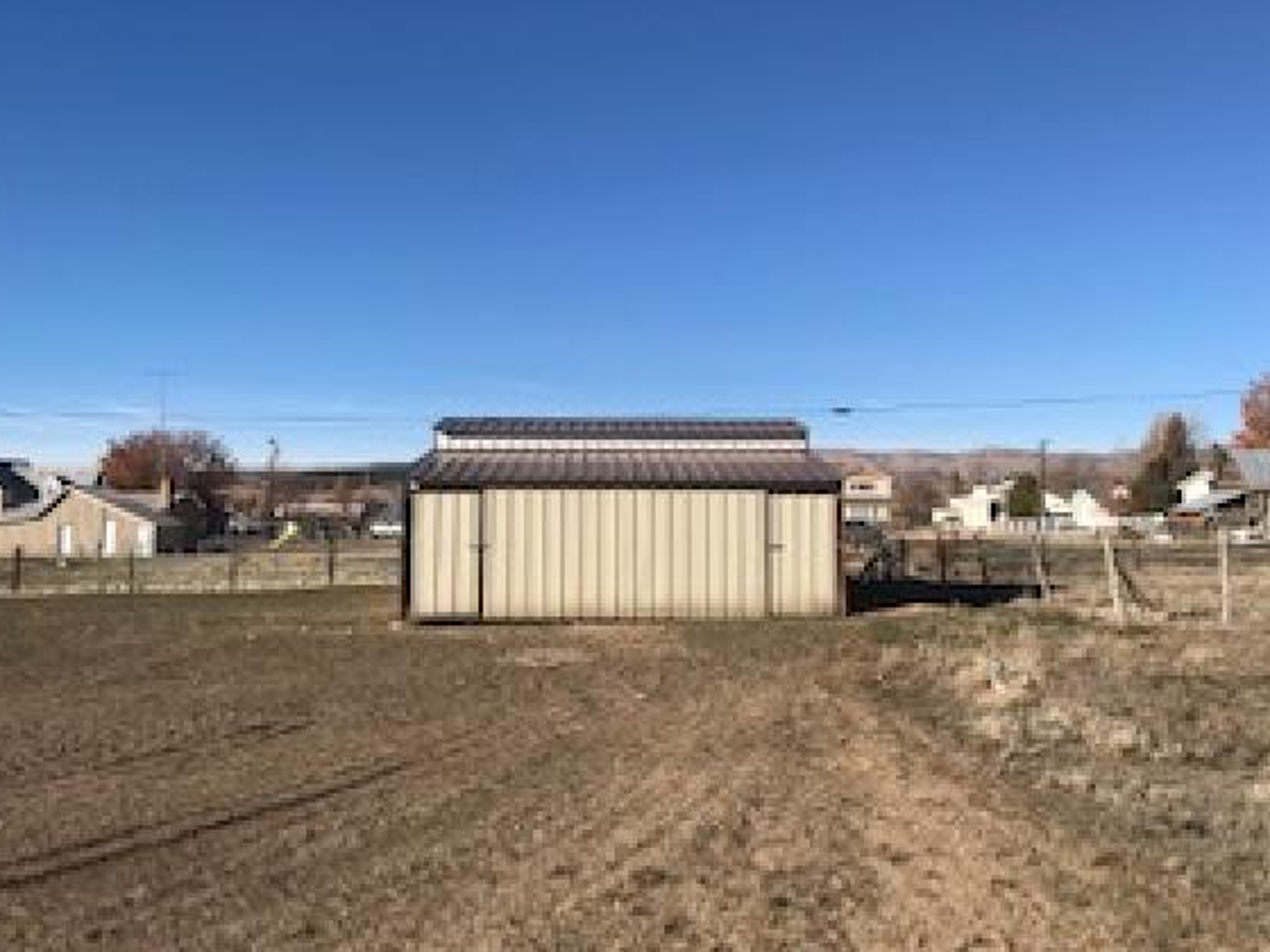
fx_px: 1174
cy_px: 467
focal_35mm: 32
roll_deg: +0.5
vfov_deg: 44.2
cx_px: 624
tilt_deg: +2.5
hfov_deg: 56.8
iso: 20
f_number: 1.8
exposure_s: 1/3300
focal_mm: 3.99
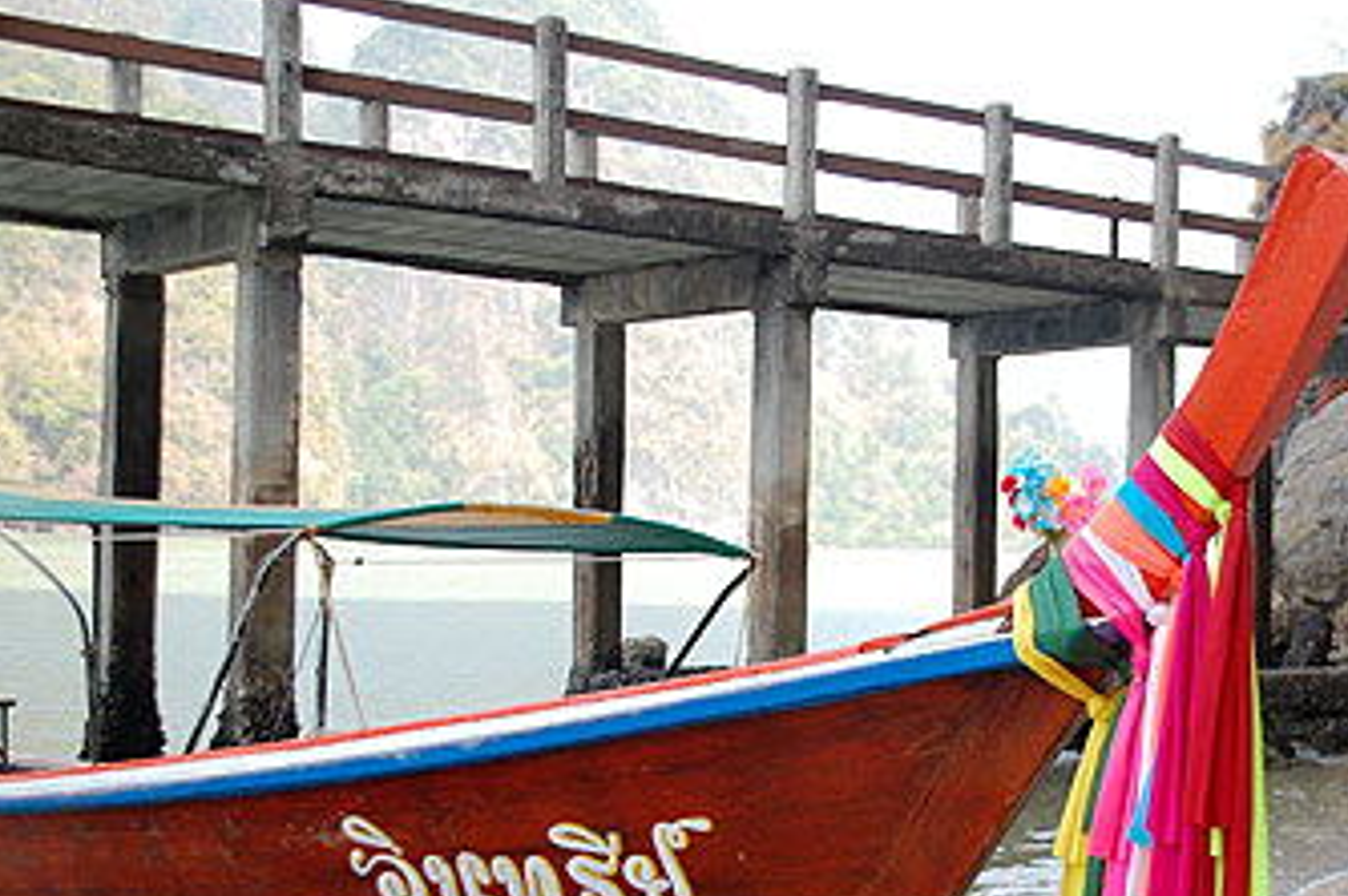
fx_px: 2195
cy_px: 587
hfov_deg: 34.0
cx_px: 839
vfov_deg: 23.0
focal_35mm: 59
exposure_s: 1/125
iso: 280
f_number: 5.6
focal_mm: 29
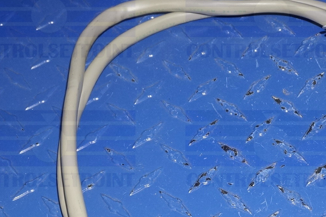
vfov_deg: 14.8
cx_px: 252
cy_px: 198
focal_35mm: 91
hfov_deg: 22.1
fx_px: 825
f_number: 4.5
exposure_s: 1/60
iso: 800
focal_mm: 25
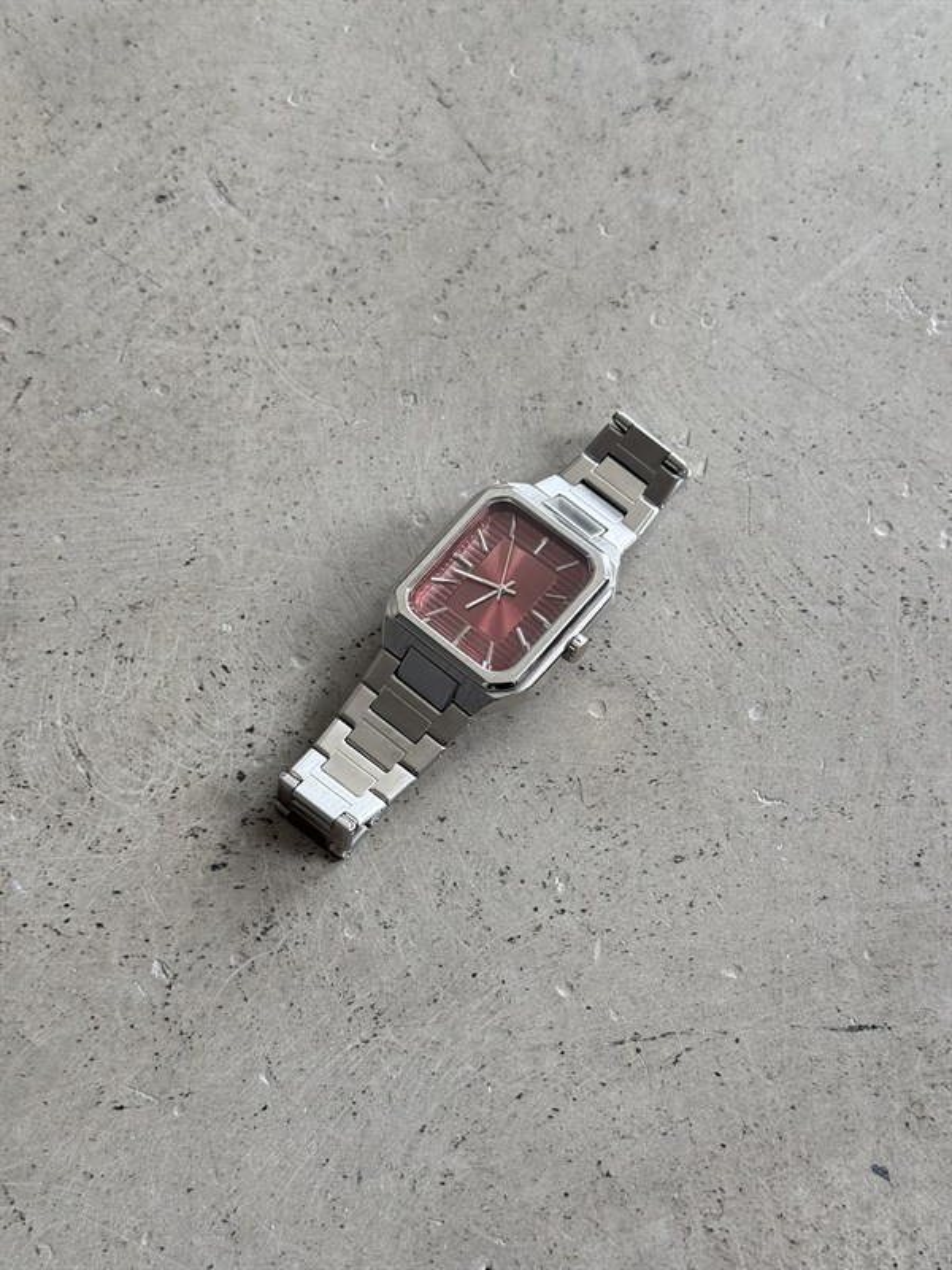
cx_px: 476
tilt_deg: -66.7
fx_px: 1760
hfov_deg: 30.3
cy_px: 635
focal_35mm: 48
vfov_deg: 39.7
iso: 80
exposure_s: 1/272
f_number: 1.78
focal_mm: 6.76
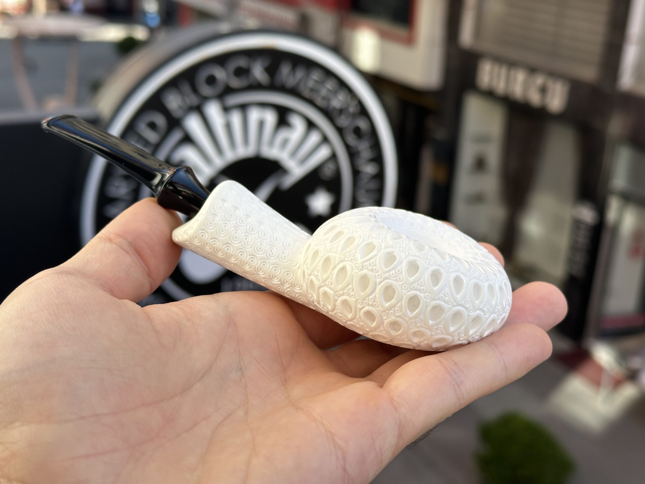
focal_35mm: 48
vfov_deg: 30.3
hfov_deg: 39.7
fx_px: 894
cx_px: 322
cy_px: 242
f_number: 1.78
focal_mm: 6.86
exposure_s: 1/1171
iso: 64
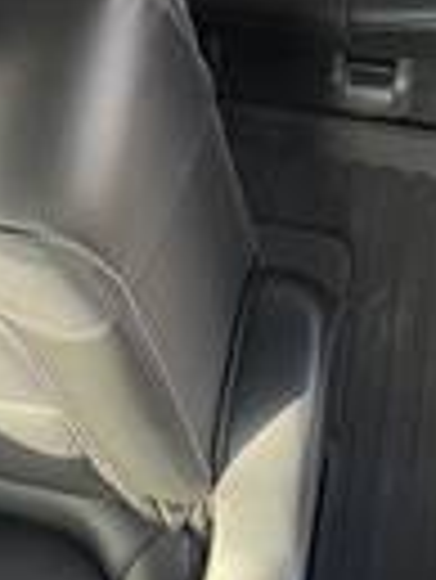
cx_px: 405
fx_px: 872
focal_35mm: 52
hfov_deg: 27.0
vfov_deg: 25.4
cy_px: -333
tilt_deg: -54.3
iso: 250
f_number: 2.2
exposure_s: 1/60
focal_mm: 2.22
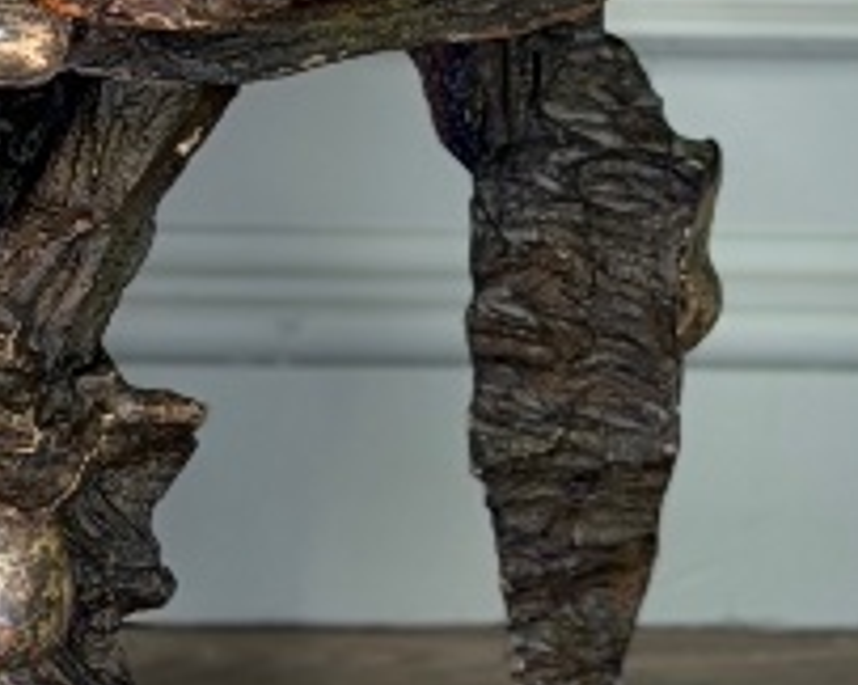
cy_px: -25
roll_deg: -2.2
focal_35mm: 277
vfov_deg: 5.6
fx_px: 7027
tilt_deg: -13.2
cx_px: -21
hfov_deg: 7.0
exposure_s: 1/50
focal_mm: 6.76
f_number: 1.78
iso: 160
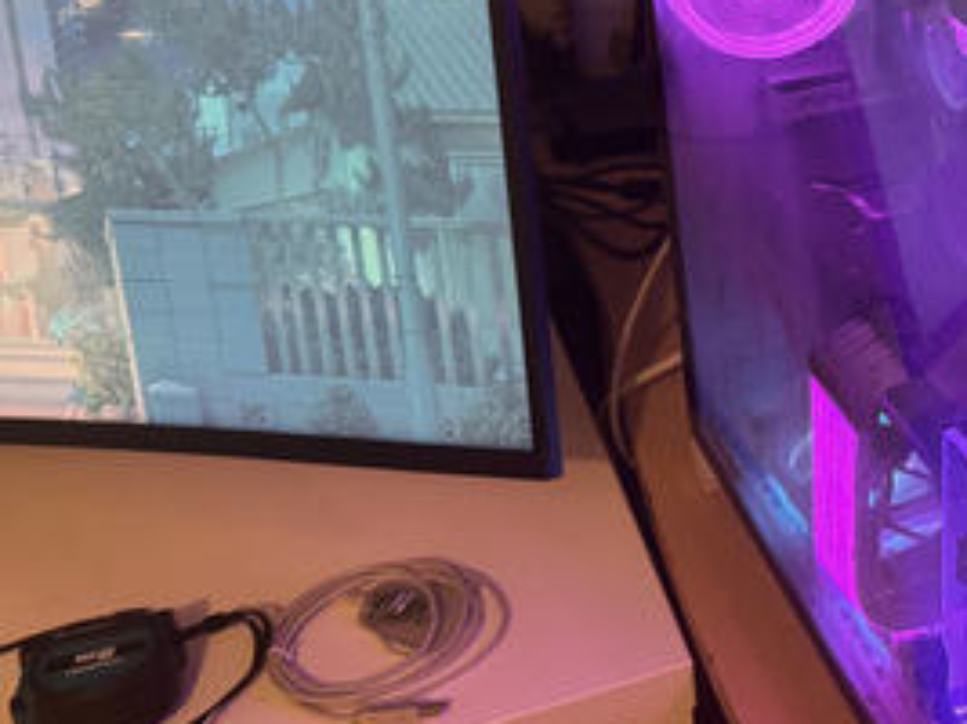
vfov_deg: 27.0
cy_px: 304
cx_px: 1000
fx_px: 1508
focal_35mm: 54
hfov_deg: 32.3
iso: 640
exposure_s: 1/58
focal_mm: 6.76
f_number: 1.78
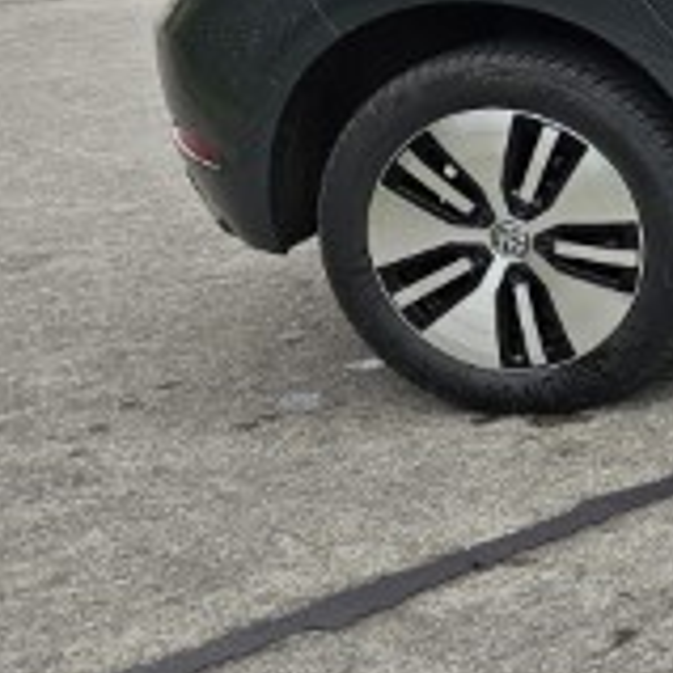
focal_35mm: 82
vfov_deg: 20.6
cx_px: 1350
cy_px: 51
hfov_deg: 16.2
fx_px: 1804
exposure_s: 1/257
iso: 10
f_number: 1.7
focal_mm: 6.3
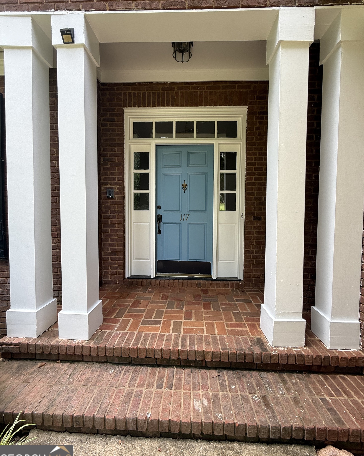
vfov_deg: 96.8
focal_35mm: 15
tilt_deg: -1.6
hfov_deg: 84.0
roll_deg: -2.3
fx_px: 202
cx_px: 186
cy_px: 220
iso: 50
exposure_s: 1/99
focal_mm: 2.22
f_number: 2.2
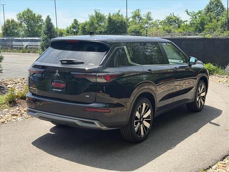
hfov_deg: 39.7
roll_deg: +1.6
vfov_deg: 30.3
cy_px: 86
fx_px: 318
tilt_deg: -5.7
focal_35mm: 48
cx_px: 114
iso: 80
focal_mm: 6.76
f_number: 1.78
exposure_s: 1/1980
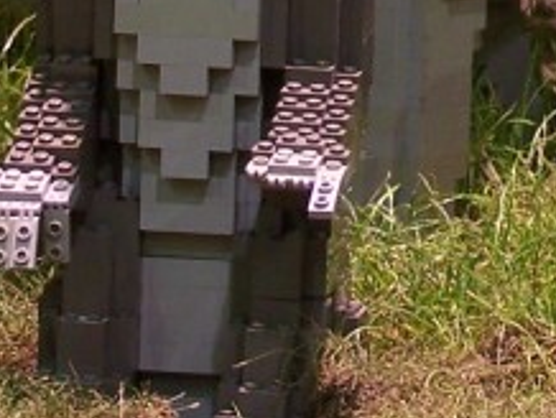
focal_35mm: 352
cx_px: 724
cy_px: -431
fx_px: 5660
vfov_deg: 4.2
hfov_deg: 5.6
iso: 80
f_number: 3.2
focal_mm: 12.4
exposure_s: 1/2
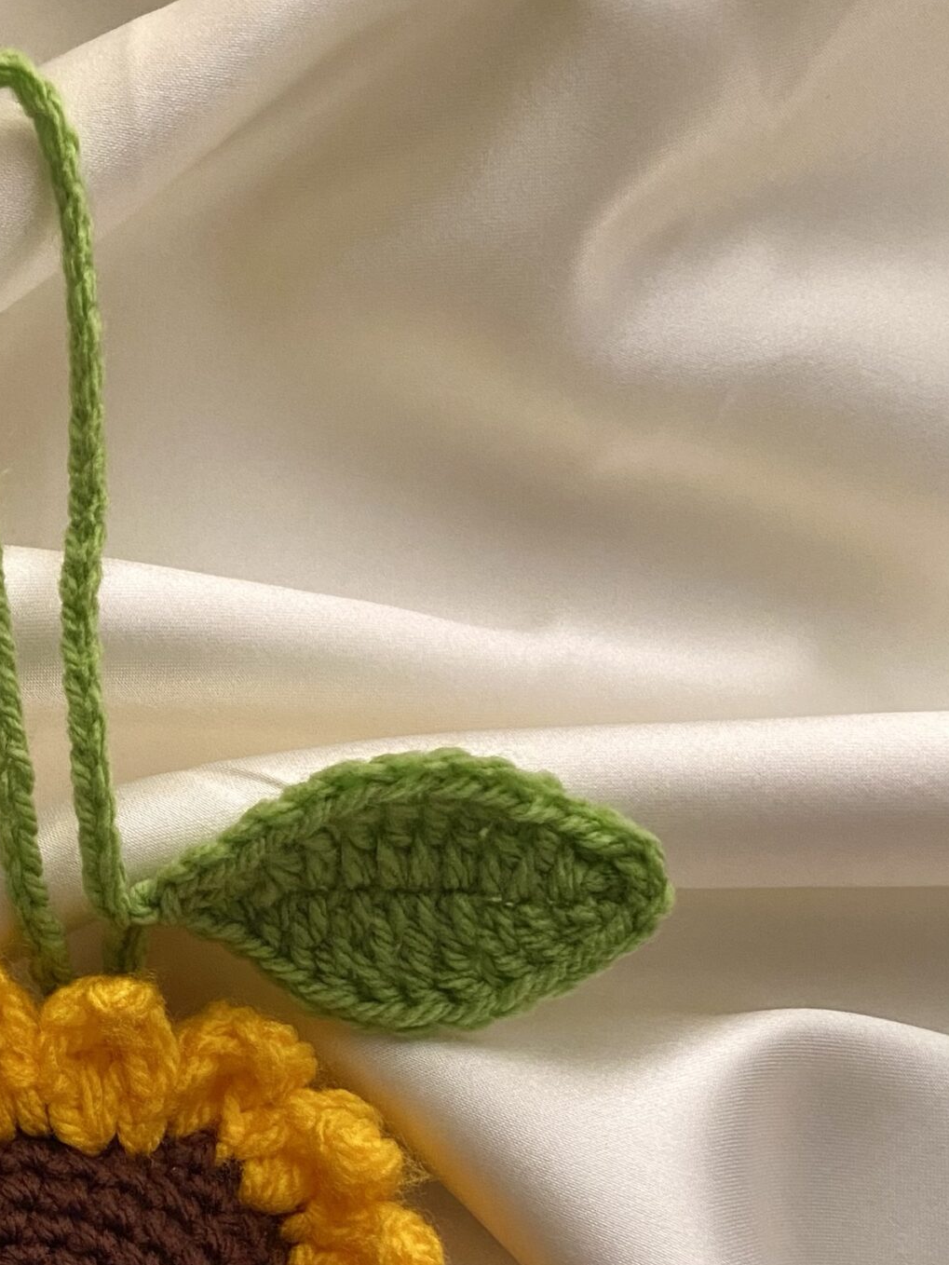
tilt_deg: -78.1
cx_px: 82
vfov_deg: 37.5
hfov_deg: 28.5
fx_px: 1791
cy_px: 1011
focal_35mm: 49
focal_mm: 4.25
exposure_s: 1/60
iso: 250
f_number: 1.8
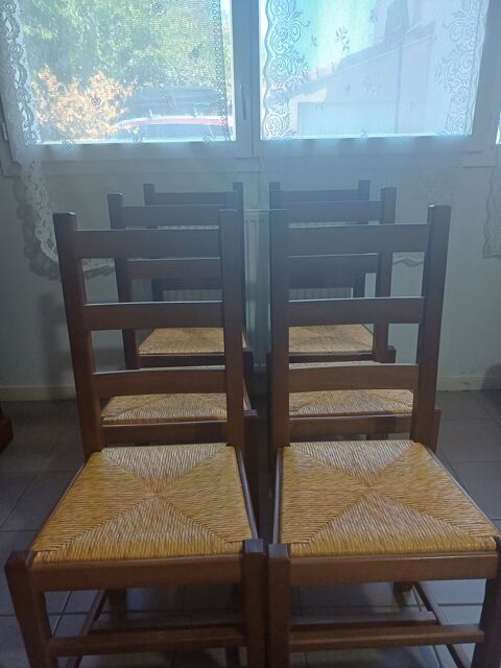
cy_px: 334
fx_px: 482
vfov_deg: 69.4
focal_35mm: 25
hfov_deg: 54.9
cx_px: 250
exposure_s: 1/50
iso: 200
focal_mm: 4.65
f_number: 1.8
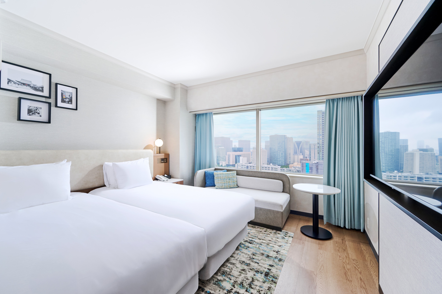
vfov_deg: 81.1
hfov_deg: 104.3
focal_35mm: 14
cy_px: 147
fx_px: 172
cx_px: 221
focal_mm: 14
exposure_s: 1/160
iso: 320
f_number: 5
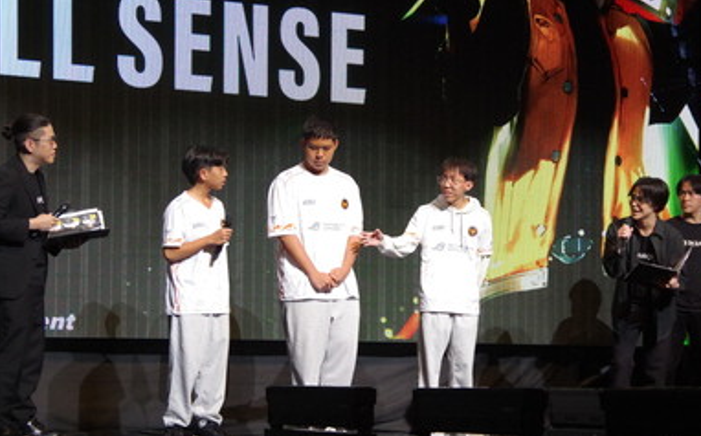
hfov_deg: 19.3
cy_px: 234
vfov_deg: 12.1
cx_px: 435
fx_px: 2061
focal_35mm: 108
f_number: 7.1
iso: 3200
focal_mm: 53
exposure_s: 1/500
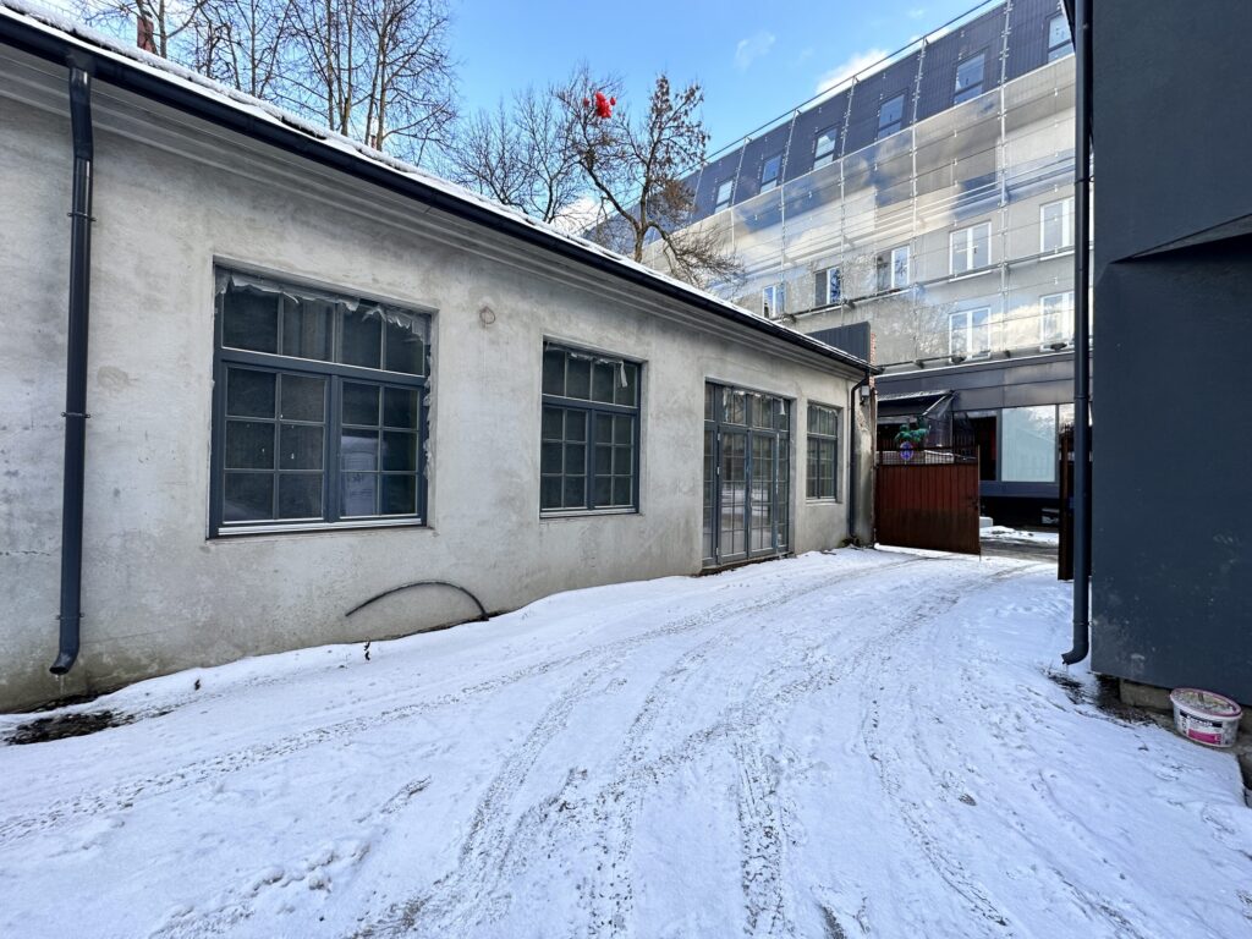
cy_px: 470
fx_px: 506
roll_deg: -1.4
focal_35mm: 14
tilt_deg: +0.6
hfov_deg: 102.1
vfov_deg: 85.7
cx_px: 626
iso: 40
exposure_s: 1/194
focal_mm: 2.22
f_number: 2.2
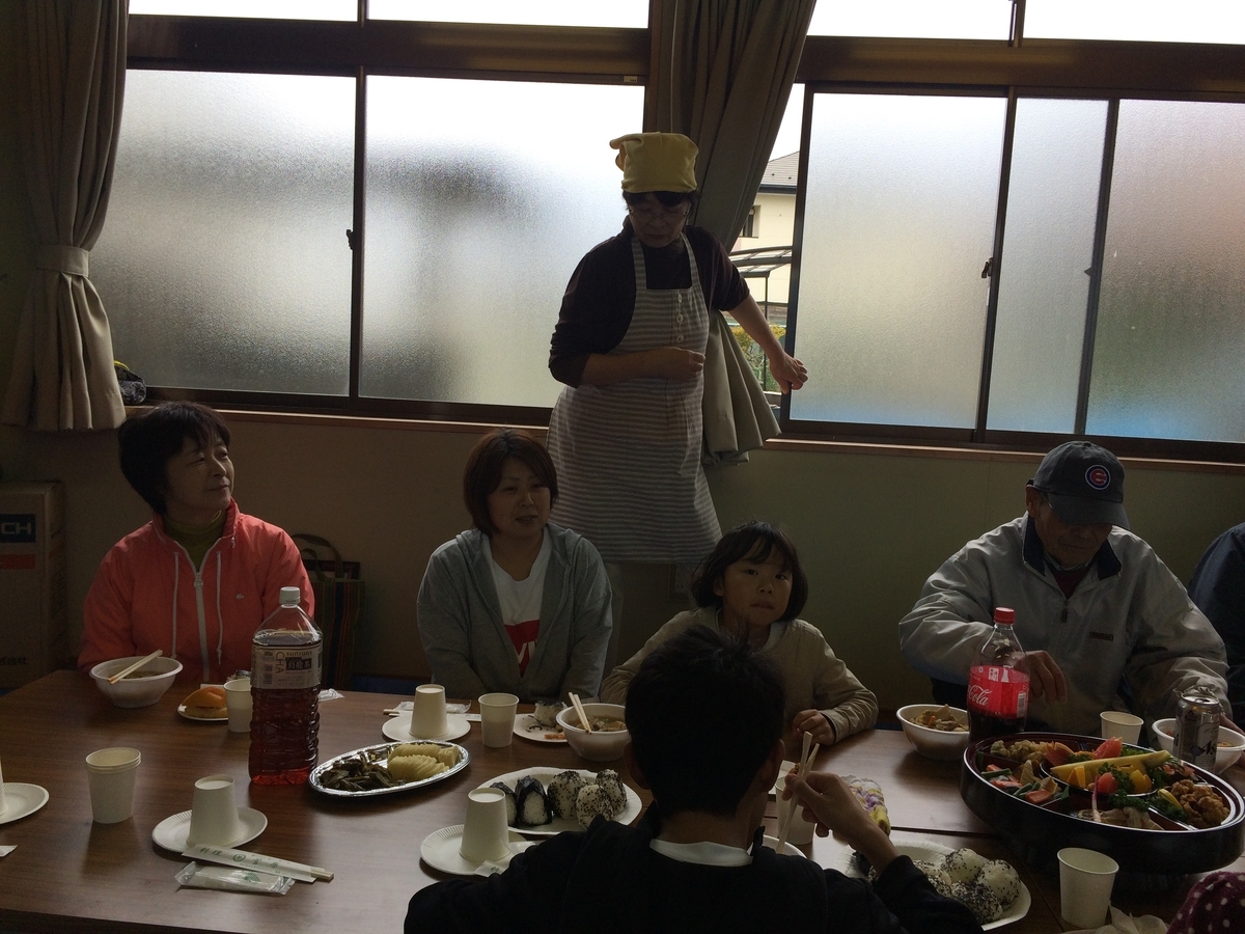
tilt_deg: -8.9
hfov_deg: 61.7
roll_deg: -3.2
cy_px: 467
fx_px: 1043
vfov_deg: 48.2
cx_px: 622
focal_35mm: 29
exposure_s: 1/406
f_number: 2.2
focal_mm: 4.15
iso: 32
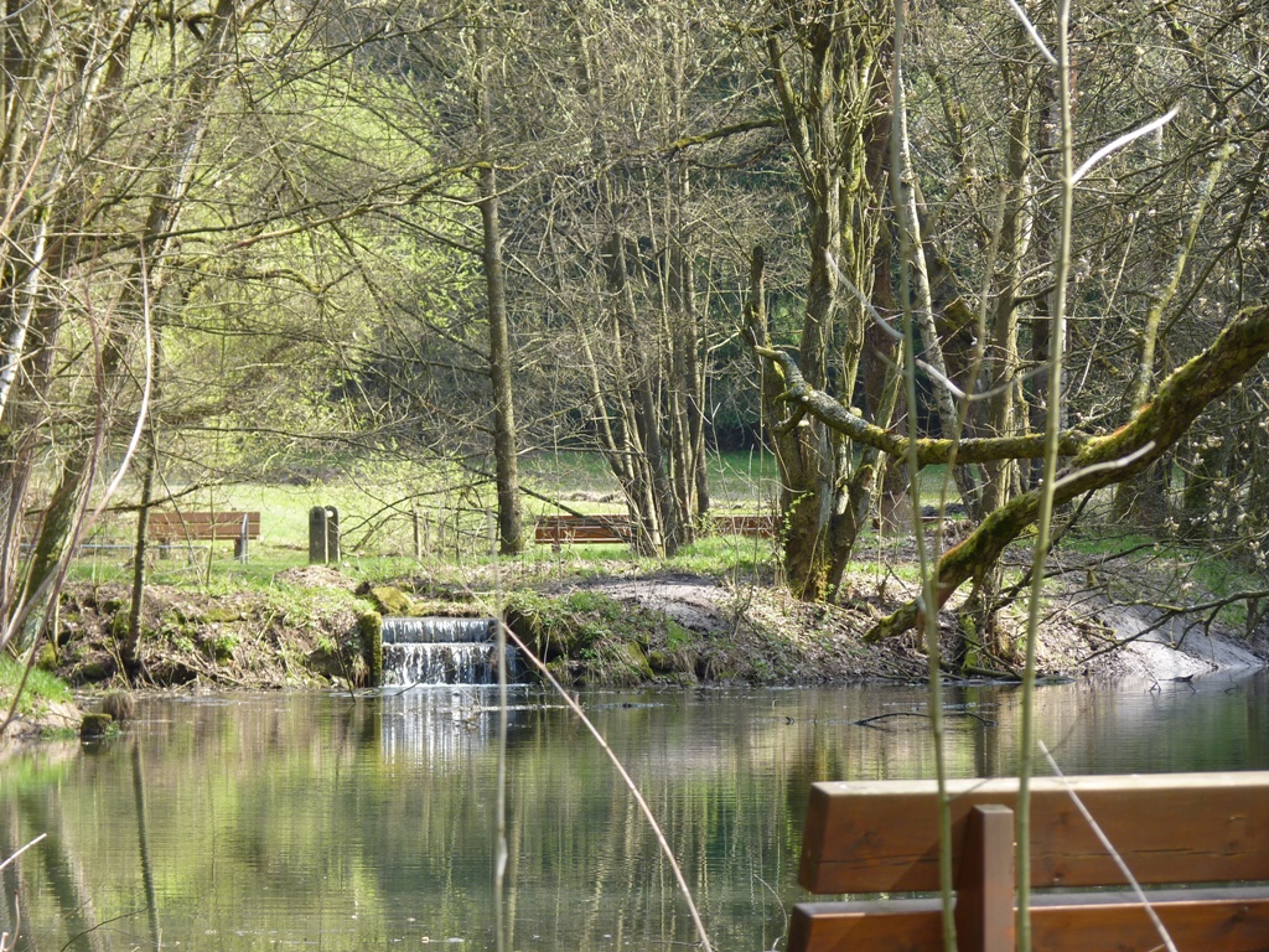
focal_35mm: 188
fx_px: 6892
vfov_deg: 7.9
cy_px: 476
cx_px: 634
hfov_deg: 10.5
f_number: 3.7
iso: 80
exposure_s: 1/100
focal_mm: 33.5
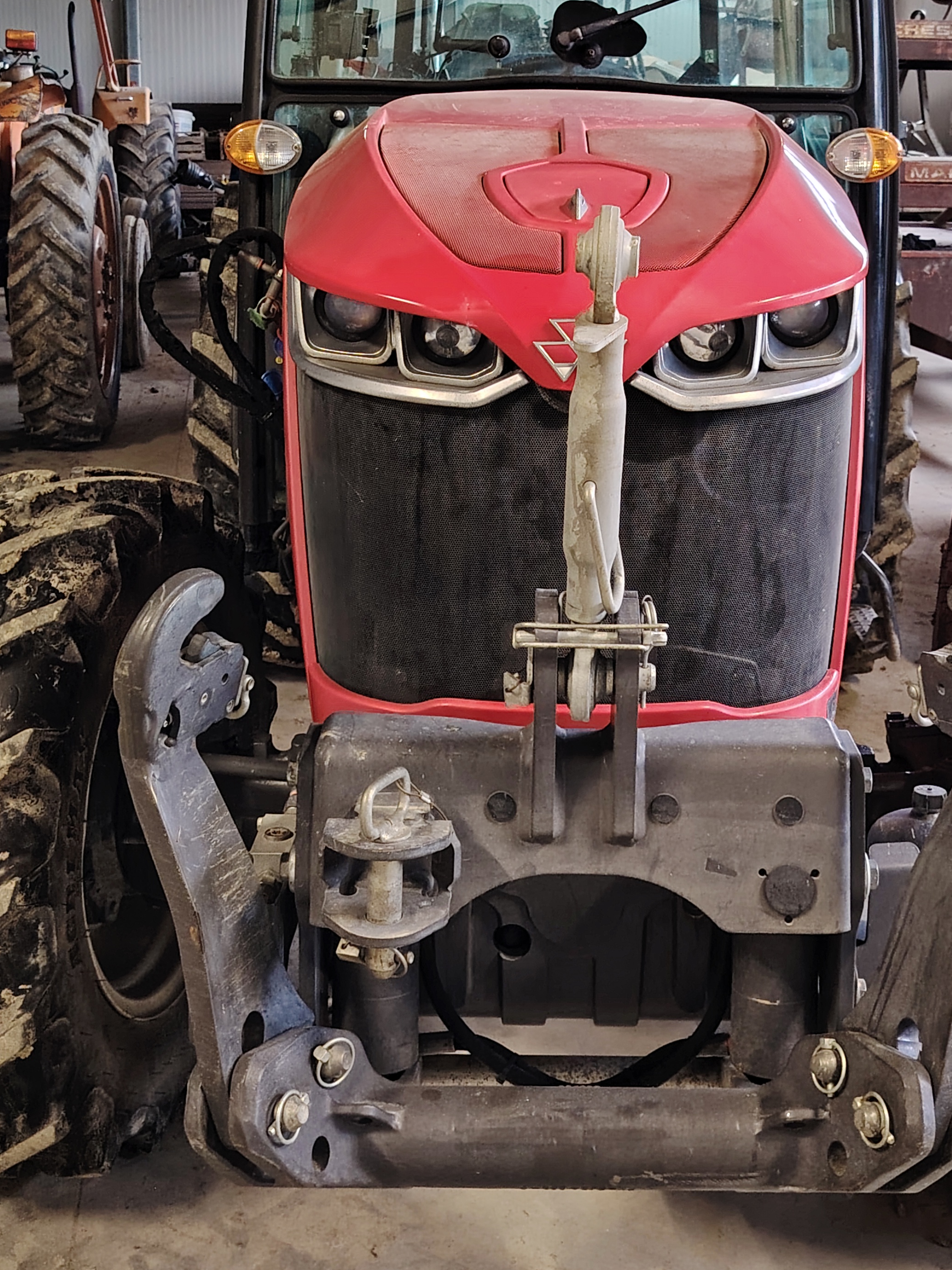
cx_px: 571
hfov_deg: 32.1
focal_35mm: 45
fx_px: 1650
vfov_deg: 41.5
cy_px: 413
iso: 1319
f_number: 1.75
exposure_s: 1/25
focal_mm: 5.25
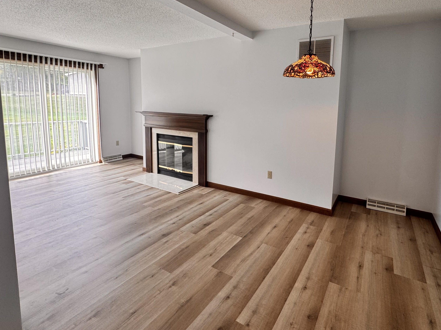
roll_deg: -1.6
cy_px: 129
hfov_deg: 84.4
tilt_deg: -7.6
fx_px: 242
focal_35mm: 19
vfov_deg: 67.9
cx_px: 244
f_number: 2.2
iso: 80
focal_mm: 2.22
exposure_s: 1/120
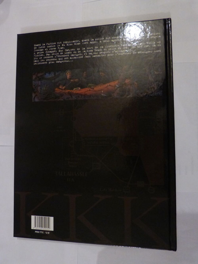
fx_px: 198
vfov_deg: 67.3
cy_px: 132
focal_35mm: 26
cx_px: 99
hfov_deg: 53.1
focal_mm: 4.5
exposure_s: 1/15
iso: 800
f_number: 2.8
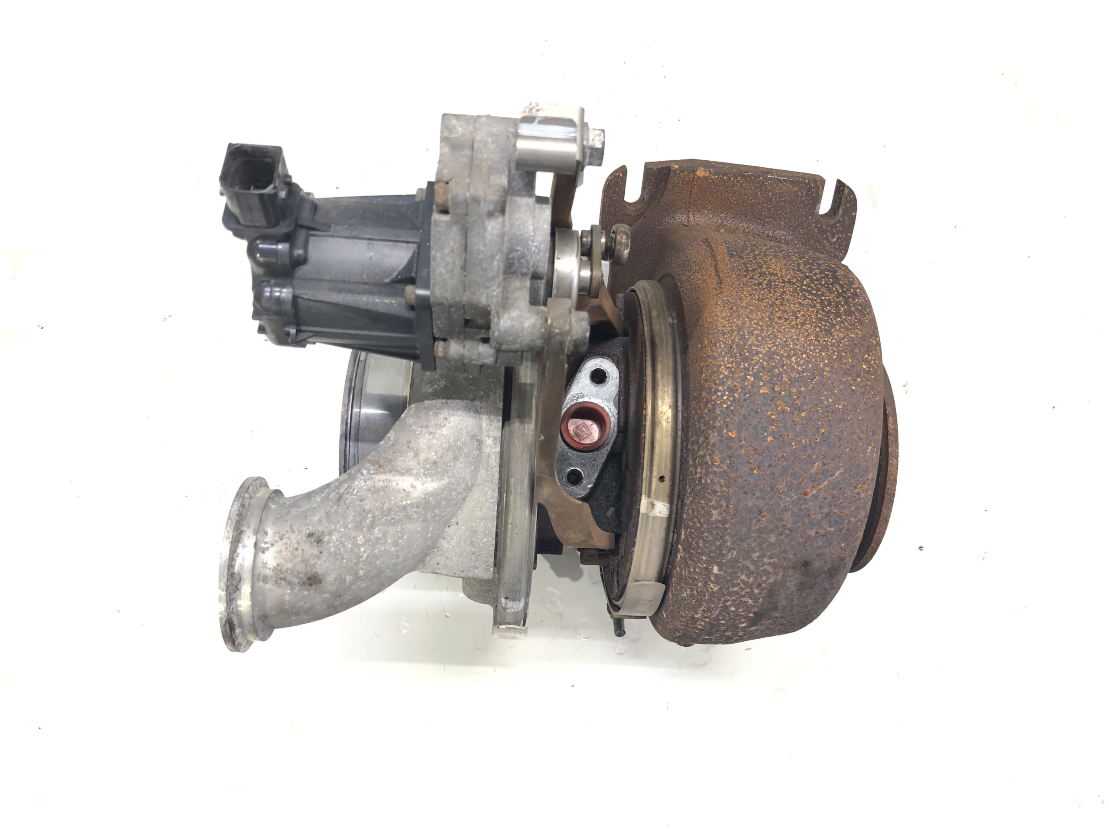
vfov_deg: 49.7
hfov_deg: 63.4
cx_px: 554
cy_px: 416
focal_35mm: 28
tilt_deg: -77.6
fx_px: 897
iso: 40
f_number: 1.8
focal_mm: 3.99
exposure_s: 1/20
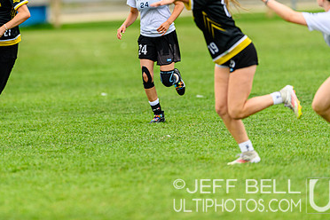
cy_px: 51
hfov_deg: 3.3
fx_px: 5710
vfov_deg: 2.2
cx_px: 114
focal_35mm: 623
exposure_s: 1/1250
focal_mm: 400
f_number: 3.2
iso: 400
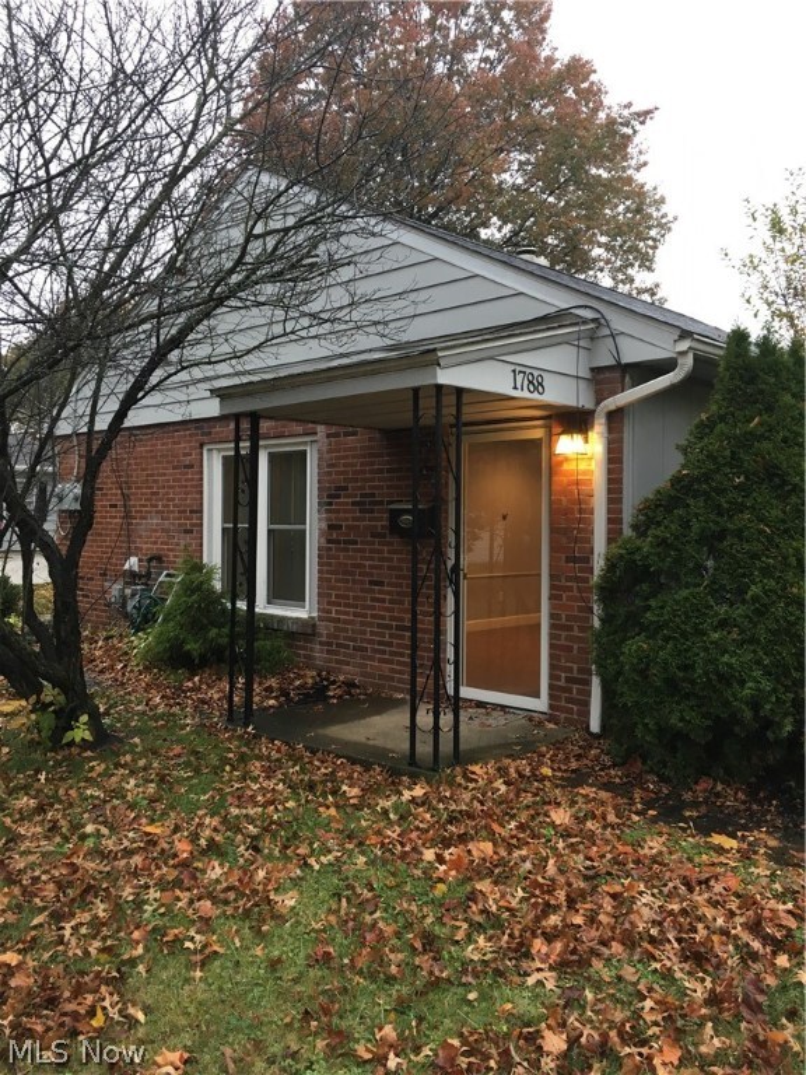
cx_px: 403
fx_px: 900
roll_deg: +2.2
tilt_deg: -2.9
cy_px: 538
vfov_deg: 61.7
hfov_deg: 48.2
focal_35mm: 29
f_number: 2.2
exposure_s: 1/30
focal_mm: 4.15
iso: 50
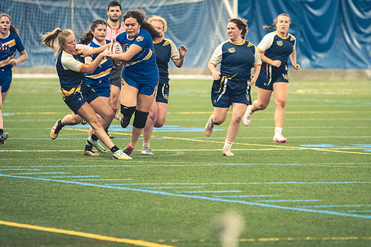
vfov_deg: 3.6
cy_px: 106
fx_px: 3944
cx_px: 206
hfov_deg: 5.4
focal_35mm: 383
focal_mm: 200
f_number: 2.8
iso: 12800
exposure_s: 1/500
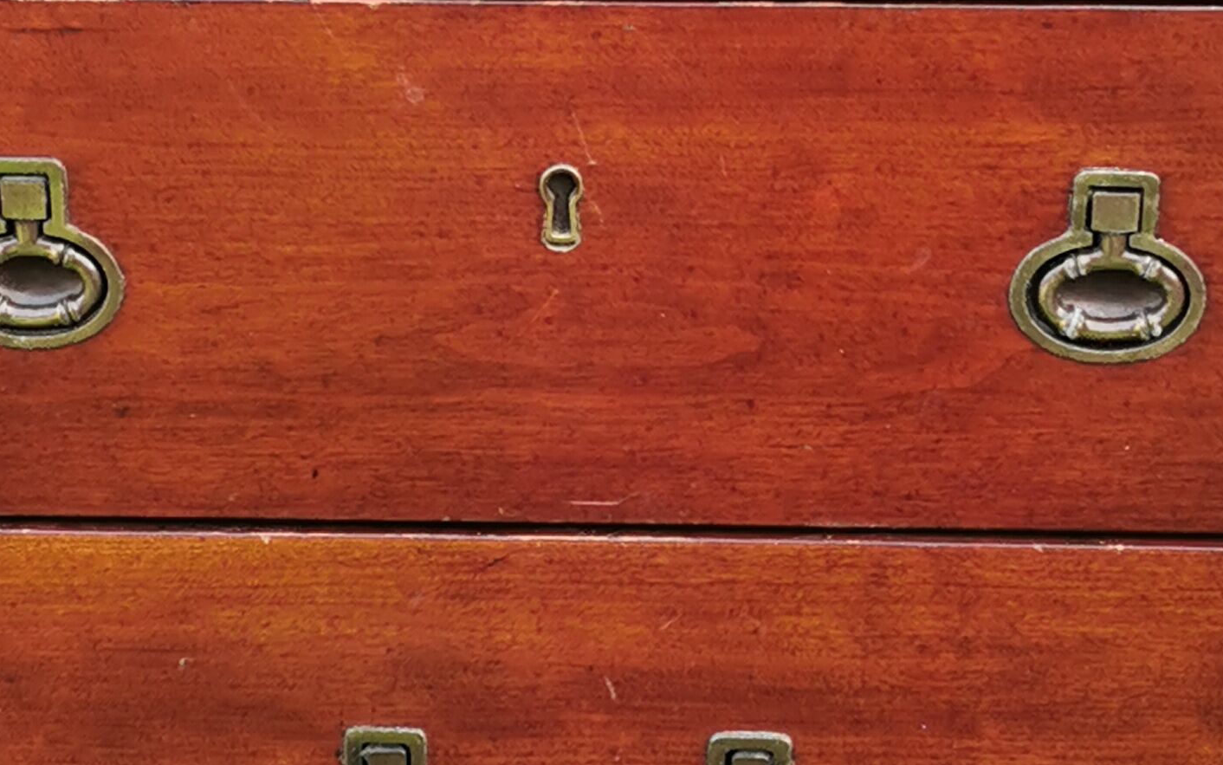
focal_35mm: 115
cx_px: 626
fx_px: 3834
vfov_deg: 11.4
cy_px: 393
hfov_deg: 18.1
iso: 64
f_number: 1.6
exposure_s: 1/100
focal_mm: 5.56
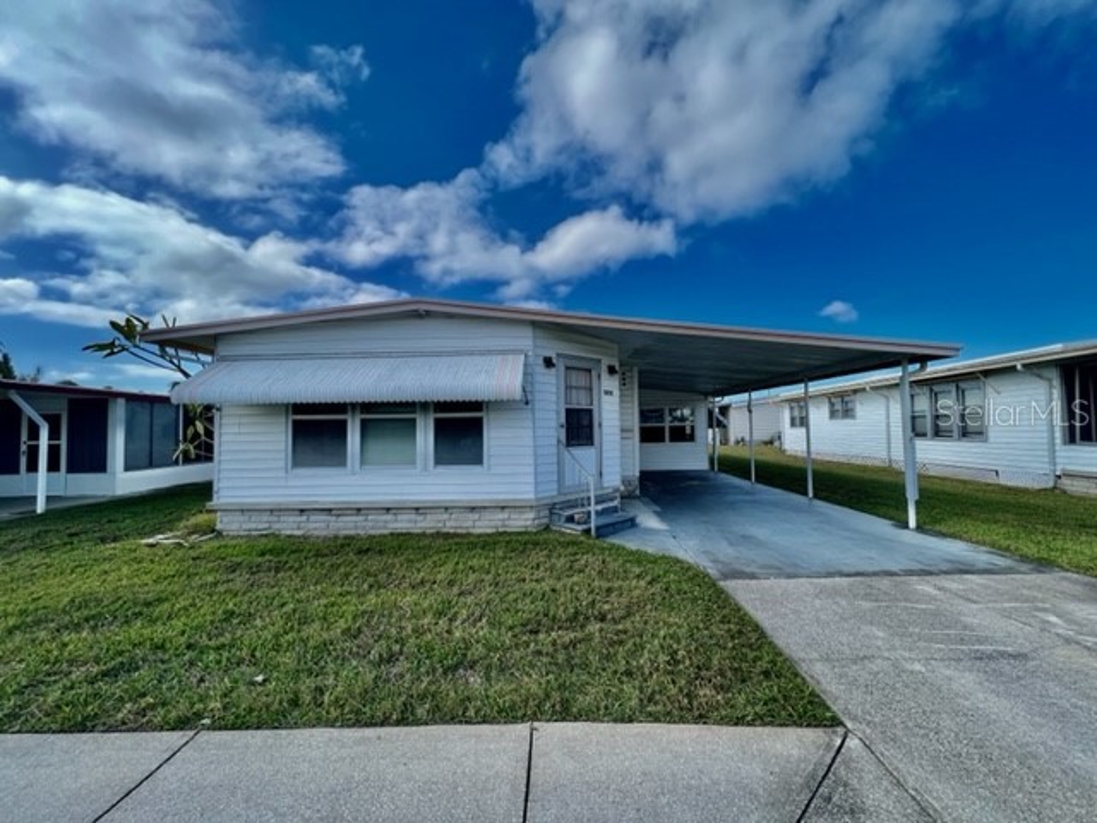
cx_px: 548
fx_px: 412
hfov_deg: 106.2
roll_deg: +0.9
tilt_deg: +1.3
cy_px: 412
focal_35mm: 13
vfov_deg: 89.9
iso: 32
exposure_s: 1/1393
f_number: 1.8
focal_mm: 1.57
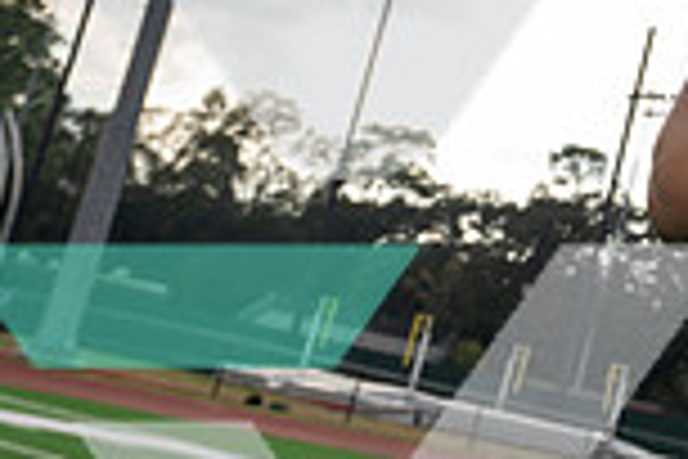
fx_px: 2312
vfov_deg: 11.2
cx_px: 1111
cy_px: -61
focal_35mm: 121
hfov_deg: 15.3
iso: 200
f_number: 8
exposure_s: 1/250
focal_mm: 32
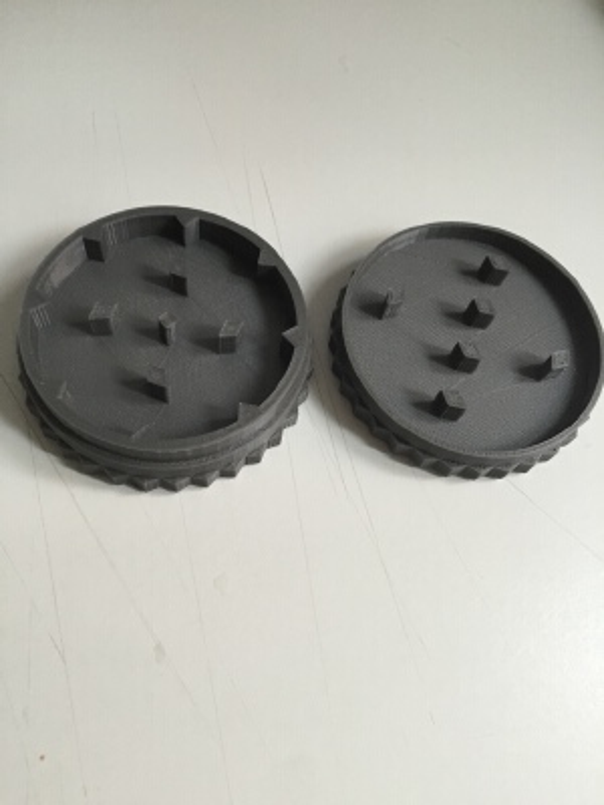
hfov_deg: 48.2
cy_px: 402
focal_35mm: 29
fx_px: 675
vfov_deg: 61.7
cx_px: 302
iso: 160
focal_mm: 4.15
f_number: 2.2
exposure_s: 1/33
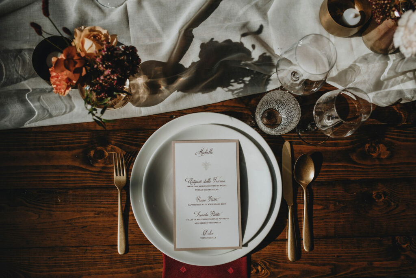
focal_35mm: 35
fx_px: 404
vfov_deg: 37.9
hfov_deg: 54.4
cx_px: 208
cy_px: 139
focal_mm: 35
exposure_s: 1/1600
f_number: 4
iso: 64
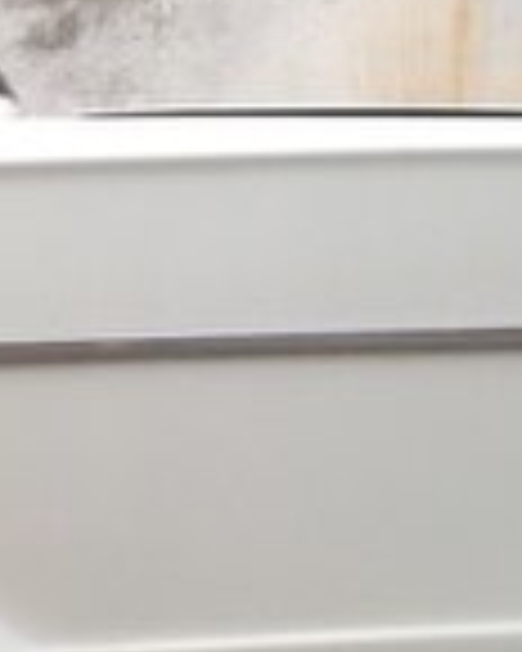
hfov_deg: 11.1
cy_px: 1009
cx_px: -459
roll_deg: +2.1
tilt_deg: -12.2
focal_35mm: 129
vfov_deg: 13.9
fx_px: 2491
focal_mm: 4.15
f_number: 2.2
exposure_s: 1/33
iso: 40
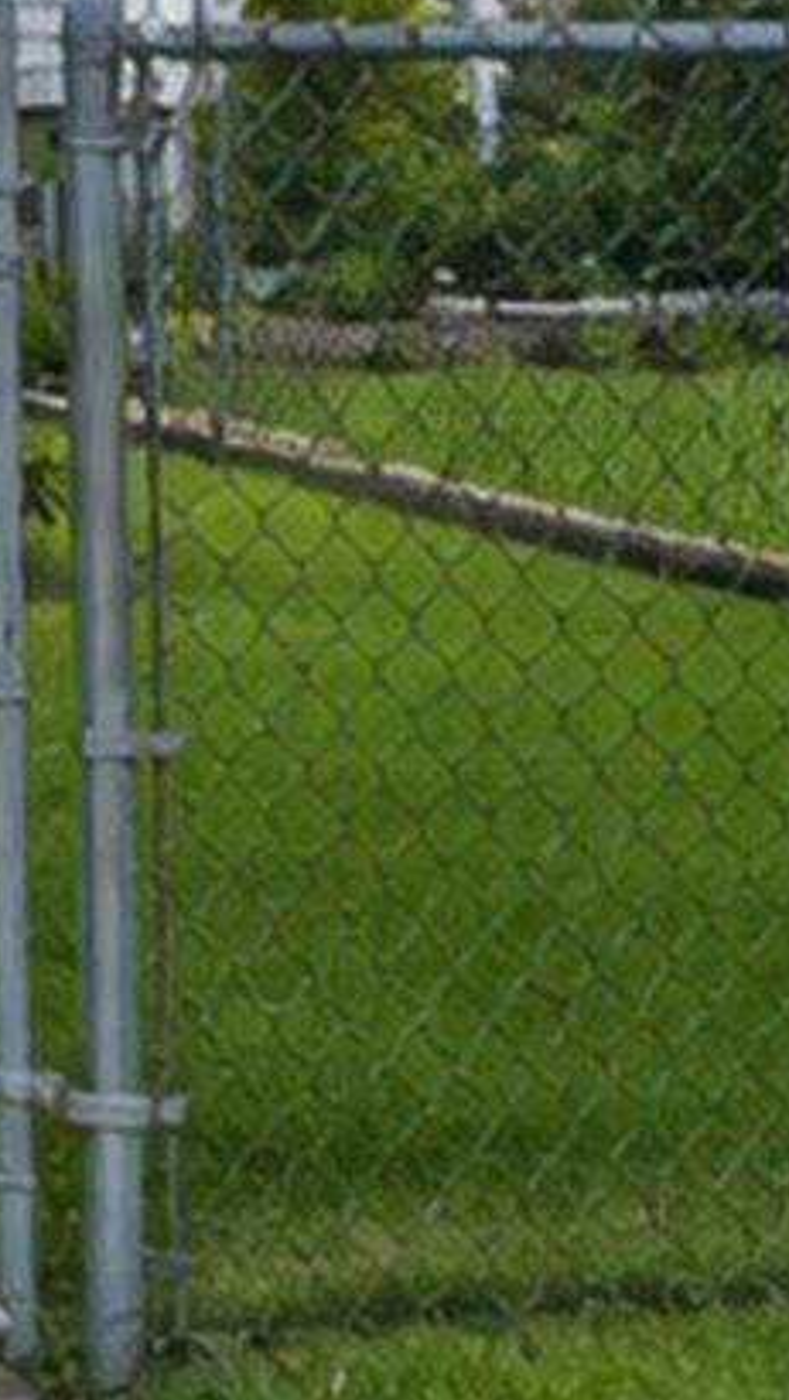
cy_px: -545
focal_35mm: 98
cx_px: -2022
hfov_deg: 8.6
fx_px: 3640
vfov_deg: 19.6
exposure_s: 1/100
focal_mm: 10
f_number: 9
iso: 400
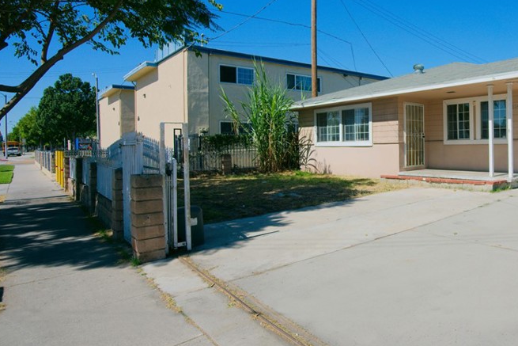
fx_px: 360
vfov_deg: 51.1
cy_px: 149
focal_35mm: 25
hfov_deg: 66.7
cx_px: 393
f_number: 8
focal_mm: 16
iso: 100
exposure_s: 1/640
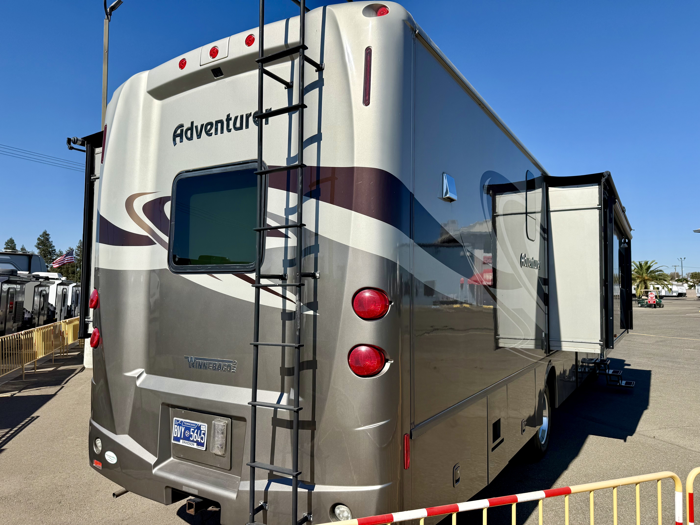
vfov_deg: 56.8
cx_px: 350
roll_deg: -0.4
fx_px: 485
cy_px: 262
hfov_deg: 71.6
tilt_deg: +4.0
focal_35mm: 24
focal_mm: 6.76
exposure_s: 1/6711
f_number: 1.78
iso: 80
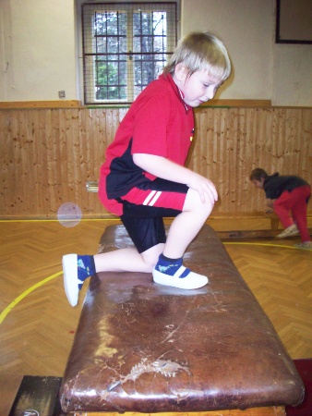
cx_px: 156
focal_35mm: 37
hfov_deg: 38.7
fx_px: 444
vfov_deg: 50.1
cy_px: 208
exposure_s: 1/45
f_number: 2.8
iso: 160
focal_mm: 6.2
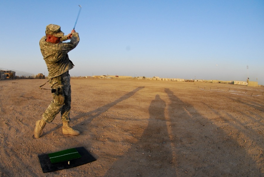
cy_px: 88
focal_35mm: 16
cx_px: 132
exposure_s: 1/500
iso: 500
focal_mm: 10.5
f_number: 8
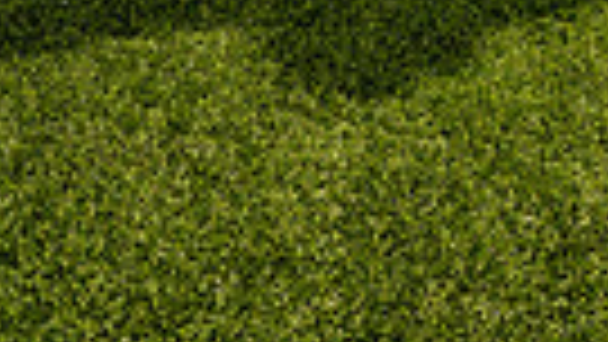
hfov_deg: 21.7
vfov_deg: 10.0
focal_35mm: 98
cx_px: 423
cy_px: -594
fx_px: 1580
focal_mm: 28
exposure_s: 1/250
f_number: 8
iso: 100
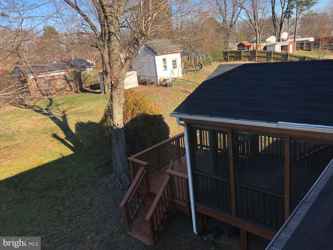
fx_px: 269
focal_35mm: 28
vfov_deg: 49.7
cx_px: 166
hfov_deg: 63.4
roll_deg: +6.6
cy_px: 125
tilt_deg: -16.4
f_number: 1.8
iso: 20
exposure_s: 1/571
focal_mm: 4
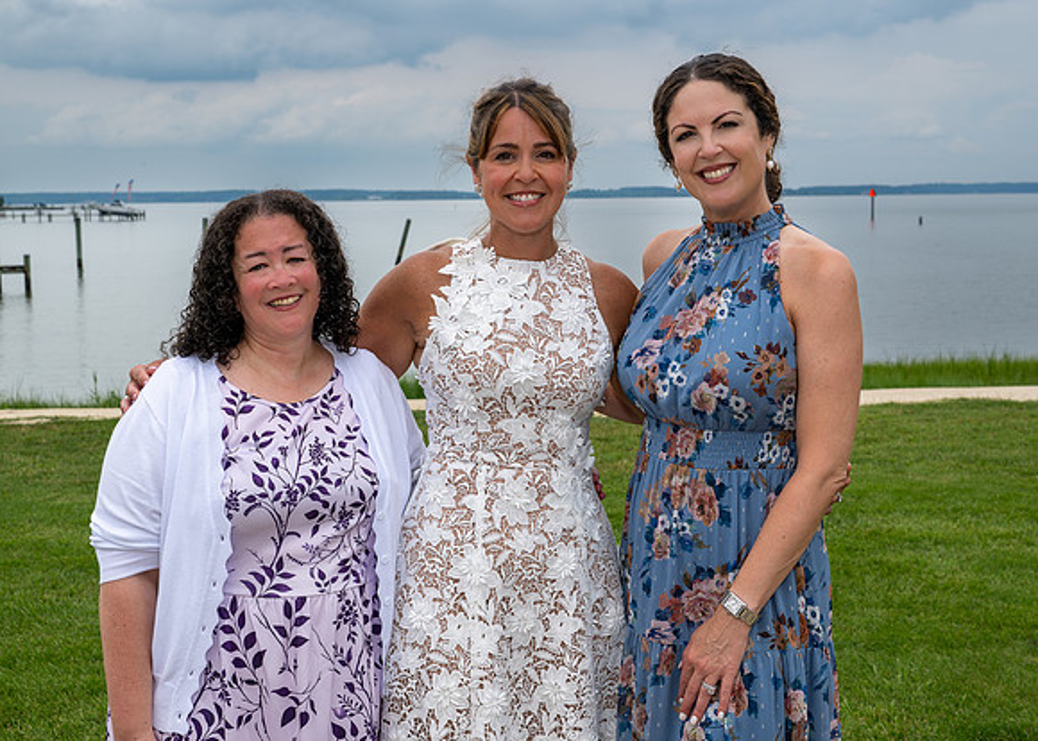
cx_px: 516
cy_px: 340
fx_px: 1472
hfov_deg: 38.8
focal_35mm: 50
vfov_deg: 28.2
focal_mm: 42
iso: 110
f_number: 8
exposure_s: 1/250
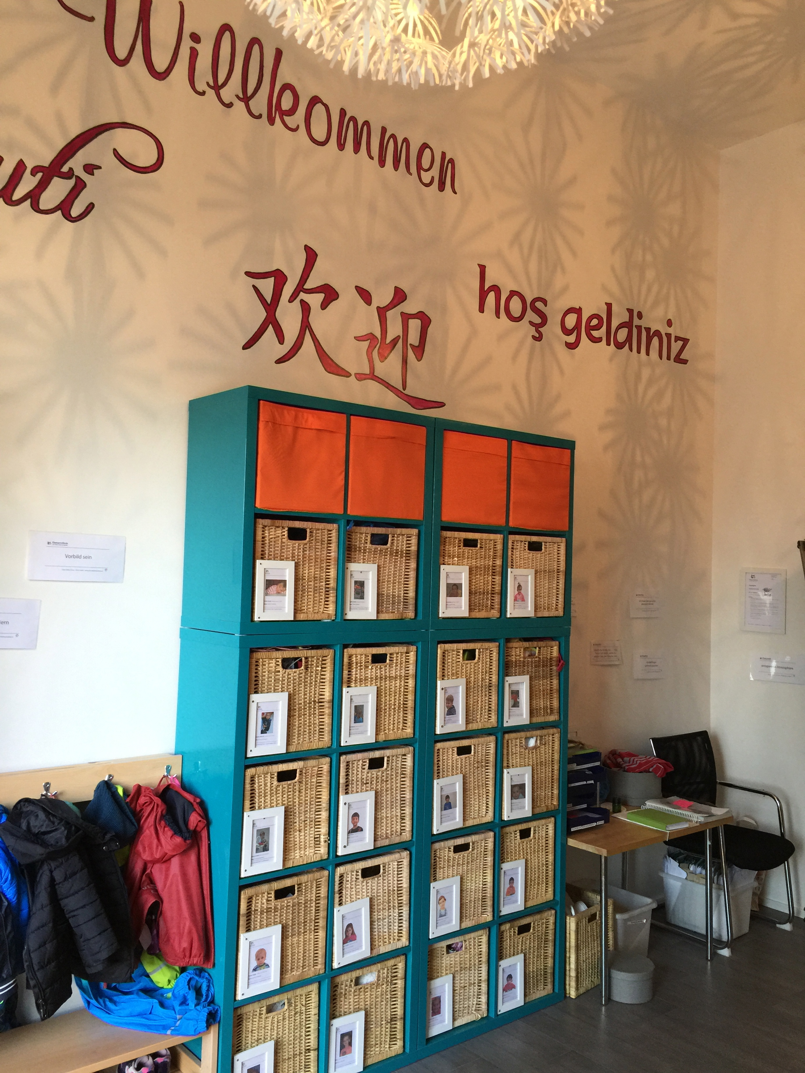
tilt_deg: +2.7
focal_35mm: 29
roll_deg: -1.9
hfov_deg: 48.2
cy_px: 536
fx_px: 899
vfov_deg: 61.7
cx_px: 402
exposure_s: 1/33
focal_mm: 4.15
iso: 64
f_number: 2.2
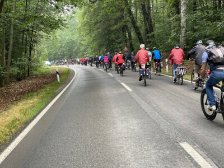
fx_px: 336
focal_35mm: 52
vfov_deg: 28.0
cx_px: 112
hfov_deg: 36.8
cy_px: 84
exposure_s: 1/121
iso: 100
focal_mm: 6
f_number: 2
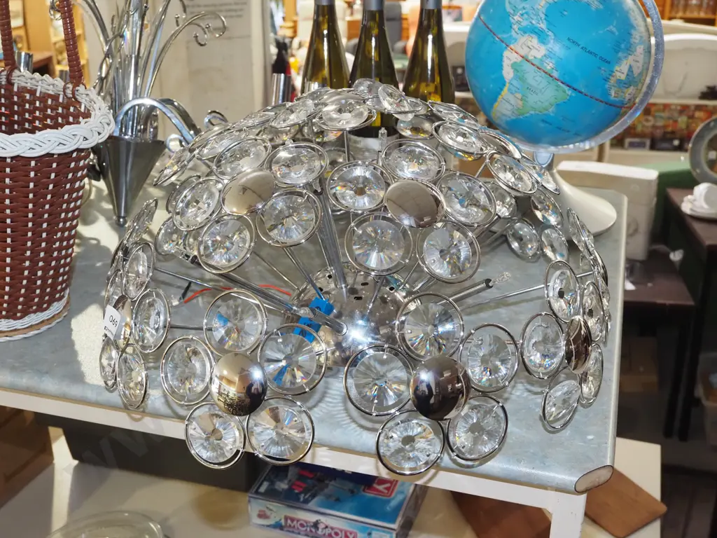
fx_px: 870
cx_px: 358
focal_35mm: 42
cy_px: 269
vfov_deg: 34.3
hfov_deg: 44.8
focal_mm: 21
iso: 2500
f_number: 5.6
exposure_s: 1/60
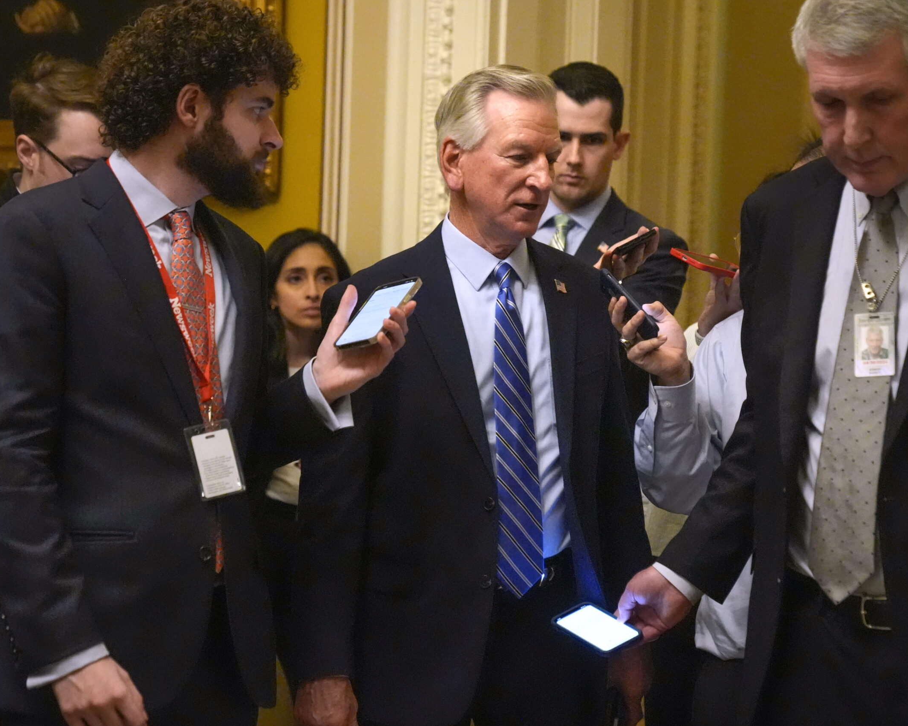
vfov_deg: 19.9
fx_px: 2069
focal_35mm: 77
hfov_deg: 24.7
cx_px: 489
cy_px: 364
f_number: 2.8
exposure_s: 1/320
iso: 12800
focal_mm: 68
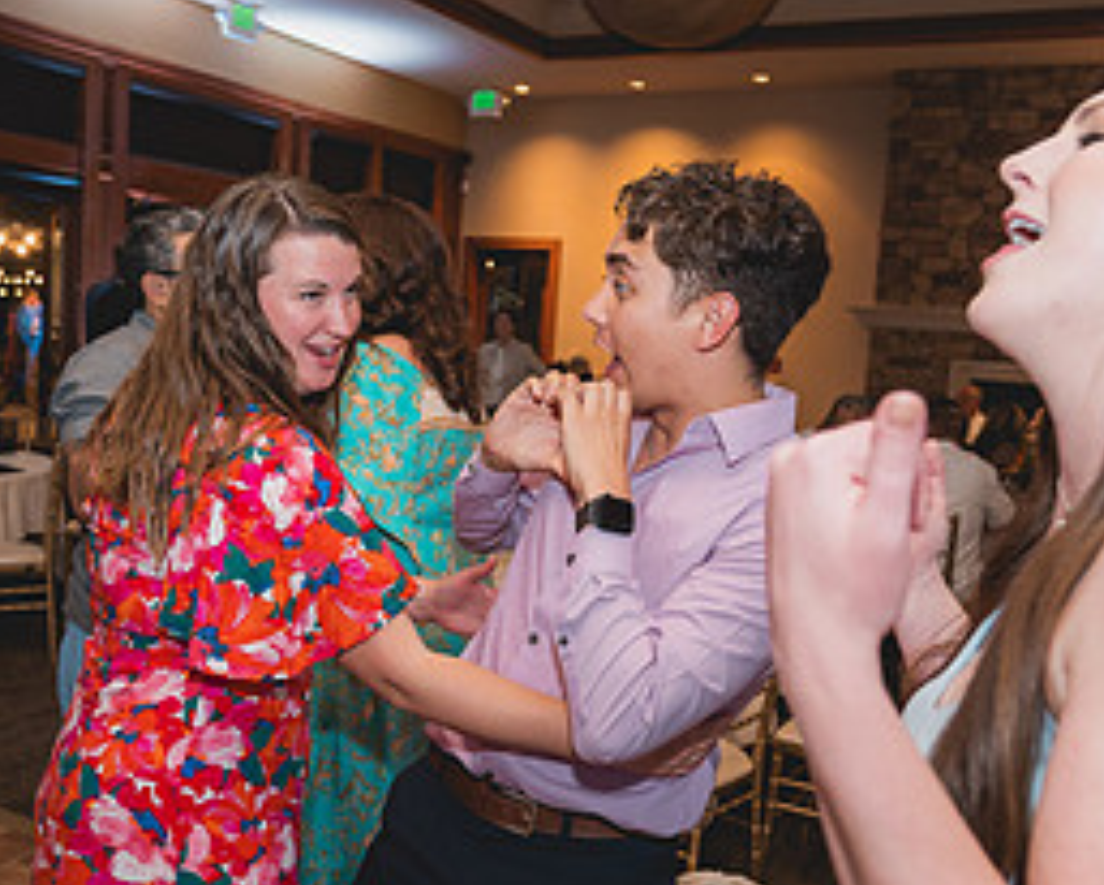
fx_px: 1177
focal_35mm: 36
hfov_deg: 49.9
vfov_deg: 41.1
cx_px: 438
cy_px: 513
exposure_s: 1/60
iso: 1000
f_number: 2.8
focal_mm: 17
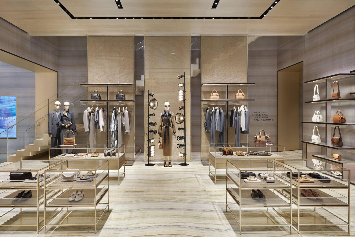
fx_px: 207
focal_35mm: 21
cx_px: 170
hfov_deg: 81.2
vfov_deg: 59.5
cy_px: 116
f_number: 11
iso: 100
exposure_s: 1/2.5
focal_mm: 20
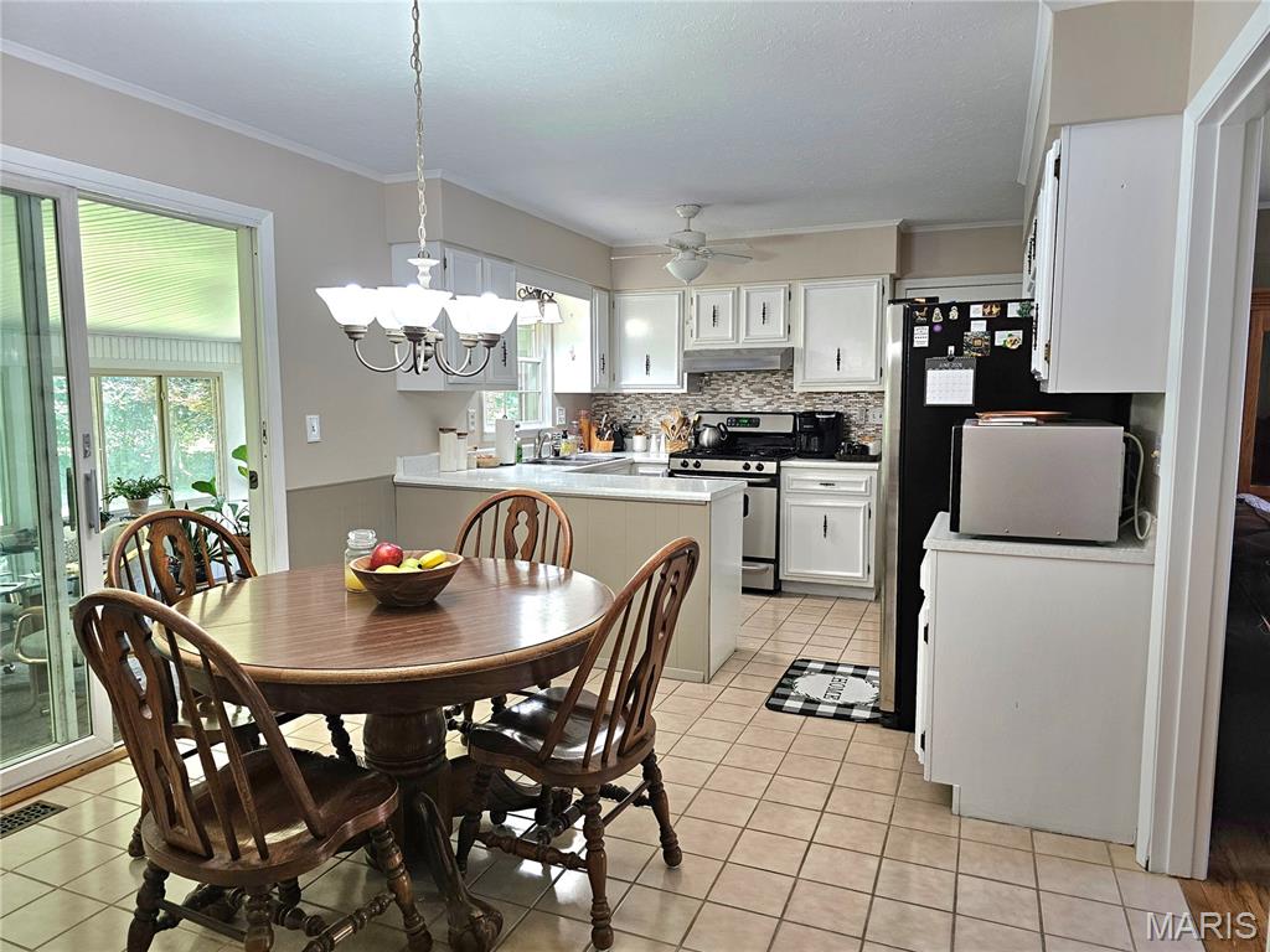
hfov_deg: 73.9
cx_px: 635
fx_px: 844
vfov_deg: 58.9
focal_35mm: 23
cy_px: 476
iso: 160
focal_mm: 6.3
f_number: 1.7
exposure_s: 1/120
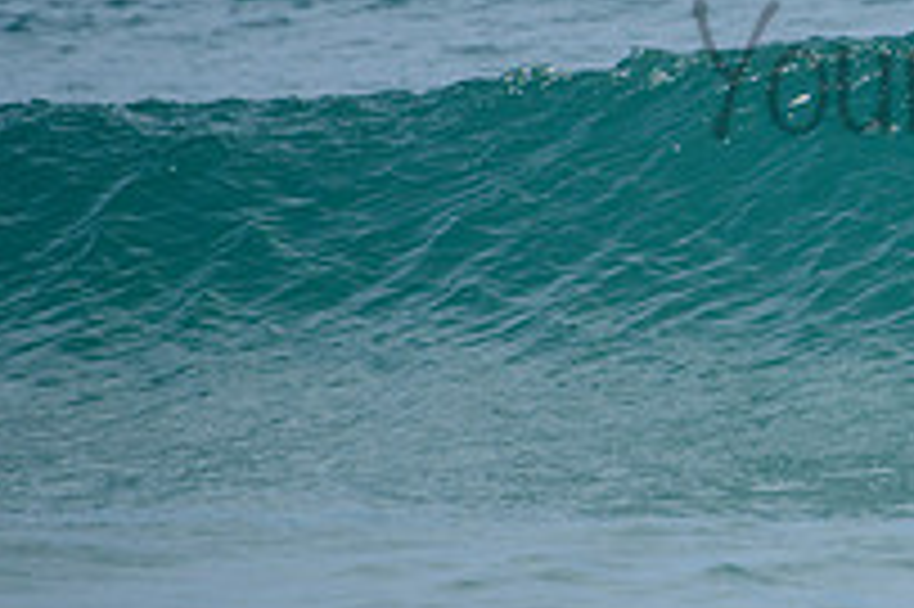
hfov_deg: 1.4
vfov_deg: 1.0
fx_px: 36276
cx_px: 1157
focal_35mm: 1430
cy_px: 29
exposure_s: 1/2500
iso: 250
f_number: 6.3
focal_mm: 500
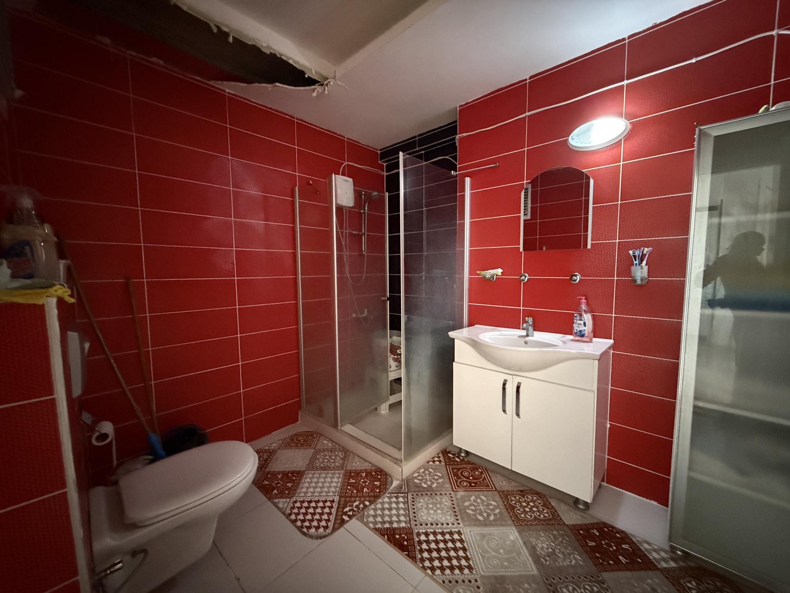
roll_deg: +0.6
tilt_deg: -4.3
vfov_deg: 85.7
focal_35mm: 14
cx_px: 395
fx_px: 320
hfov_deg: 102.1
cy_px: 296
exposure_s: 1/33
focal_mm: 2.22
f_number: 2.2
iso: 1600
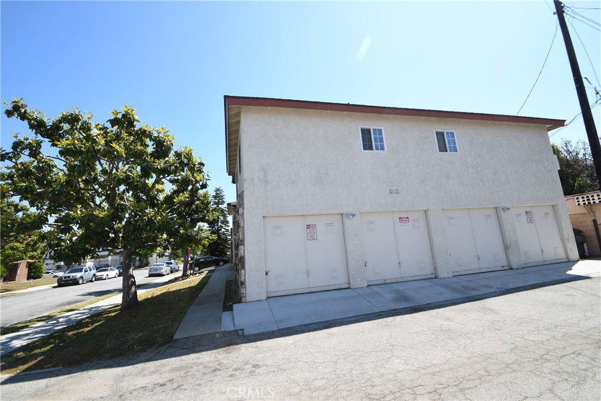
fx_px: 250
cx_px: 300
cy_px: 200
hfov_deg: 100.4
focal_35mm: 15
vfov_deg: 77.3
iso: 100
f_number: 8
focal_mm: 10
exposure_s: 1/250
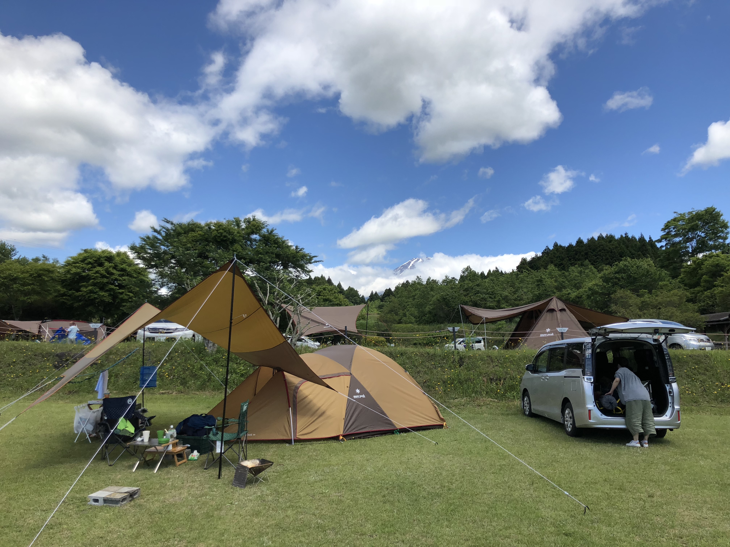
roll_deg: -0.5
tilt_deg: +8.4
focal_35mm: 28
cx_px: 365
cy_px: 274
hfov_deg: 63.4
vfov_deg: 49.7
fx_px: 590
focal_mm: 4
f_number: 1.8
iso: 20
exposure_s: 1/1946
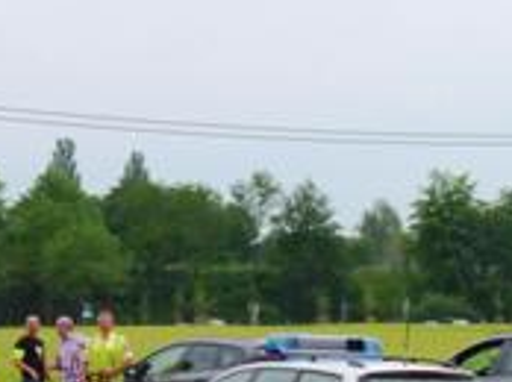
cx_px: 594
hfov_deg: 11.0
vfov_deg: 8.3
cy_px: 461
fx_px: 2614
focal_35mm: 177
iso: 400
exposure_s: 1/80
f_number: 4
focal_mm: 8.6
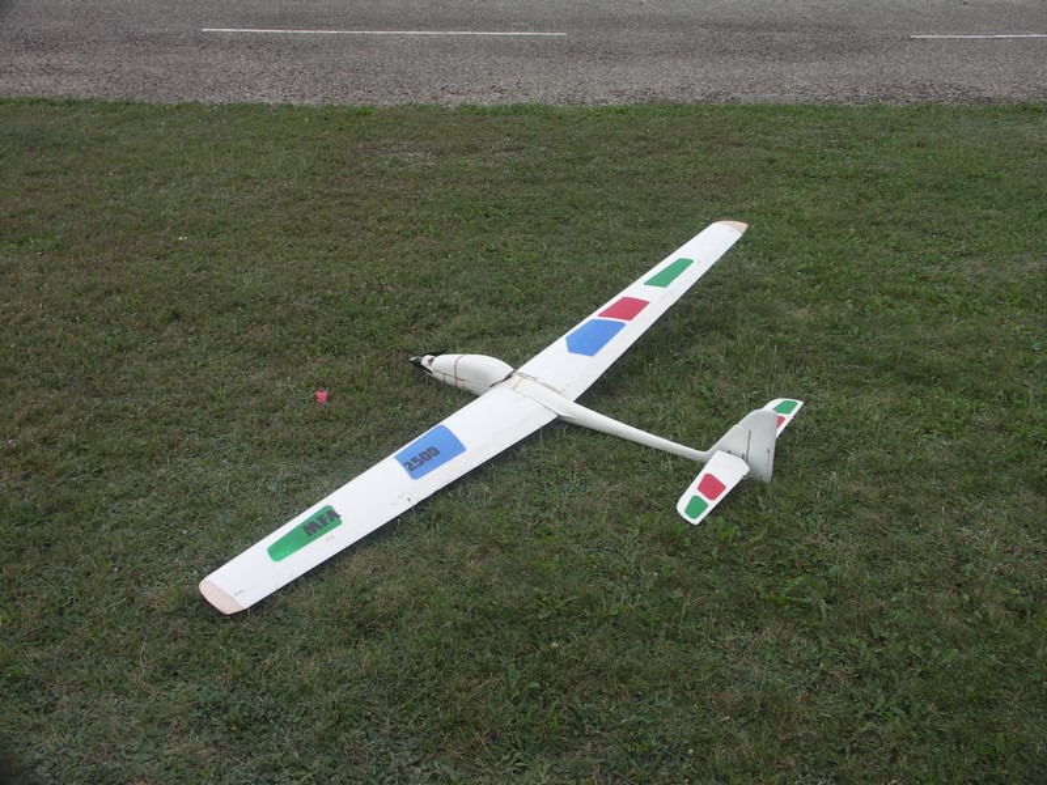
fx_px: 1059
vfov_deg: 40.7
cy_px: 392
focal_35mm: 35
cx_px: 524
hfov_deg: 52.6
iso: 100
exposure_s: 1/200
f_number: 5
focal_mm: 9
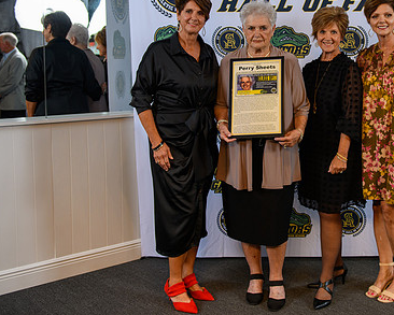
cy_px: 103
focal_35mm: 48
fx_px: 560
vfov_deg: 31.2
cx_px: 298
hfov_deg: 37.8
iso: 320
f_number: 3.5
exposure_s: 1/200
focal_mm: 29
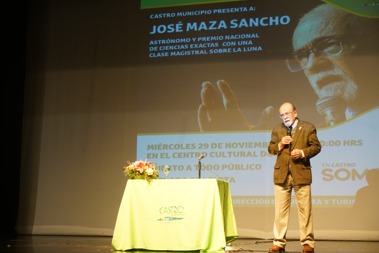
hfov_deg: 28.8
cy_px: 126
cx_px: 190
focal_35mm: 70
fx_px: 737
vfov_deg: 19.5
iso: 6400
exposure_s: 1/60
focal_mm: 70
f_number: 5.6
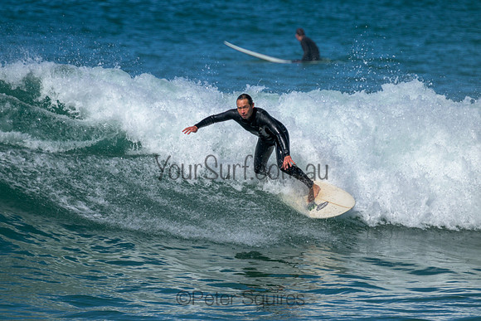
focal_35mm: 800
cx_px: 240
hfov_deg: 2.6
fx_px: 10691
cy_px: 160
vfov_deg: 1.7
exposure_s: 1/800
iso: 500
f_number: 11
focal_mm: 800
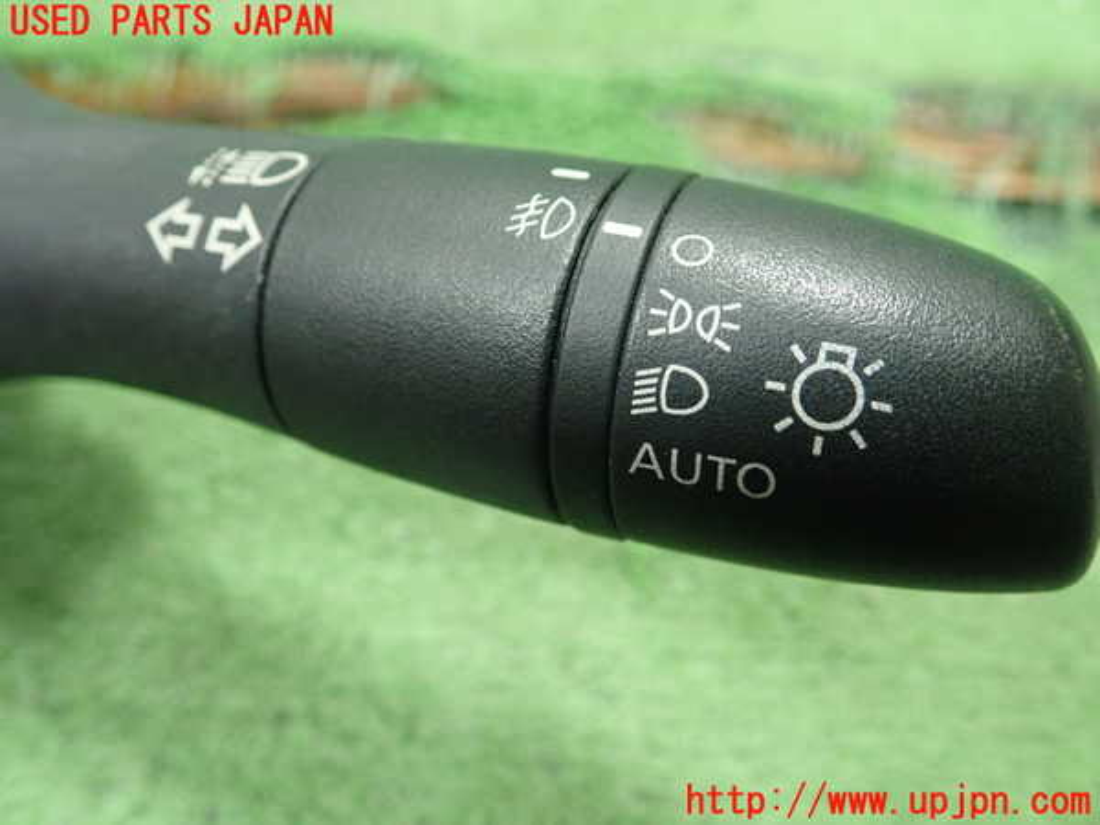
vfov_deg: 46.8
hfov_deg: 60.0
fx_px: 953
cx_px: 550
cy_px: 412
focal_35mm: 30
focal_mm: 5.5
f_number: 2.3
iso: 640
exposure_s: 1/125
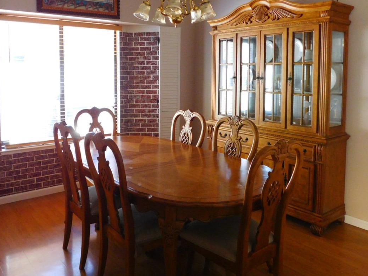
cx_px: 164
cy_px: 96
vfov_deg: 43.6
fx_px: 340
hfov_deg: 56.7
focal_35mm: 32
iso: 400
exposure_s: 1/30
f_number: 3
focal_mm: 4
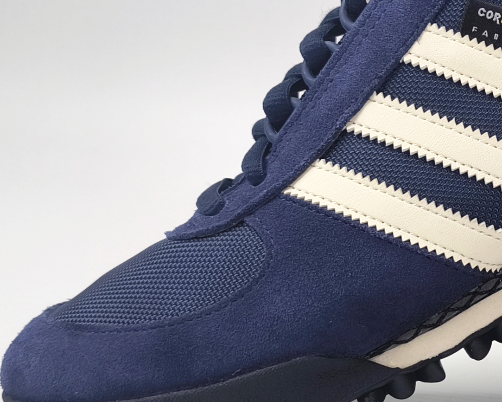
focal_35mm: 71
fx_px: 1055
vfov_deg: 21.5
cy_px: 191
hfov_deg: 24.2
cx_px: 610
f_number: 1.9
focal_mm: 6.92
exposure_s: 1/100
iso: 64
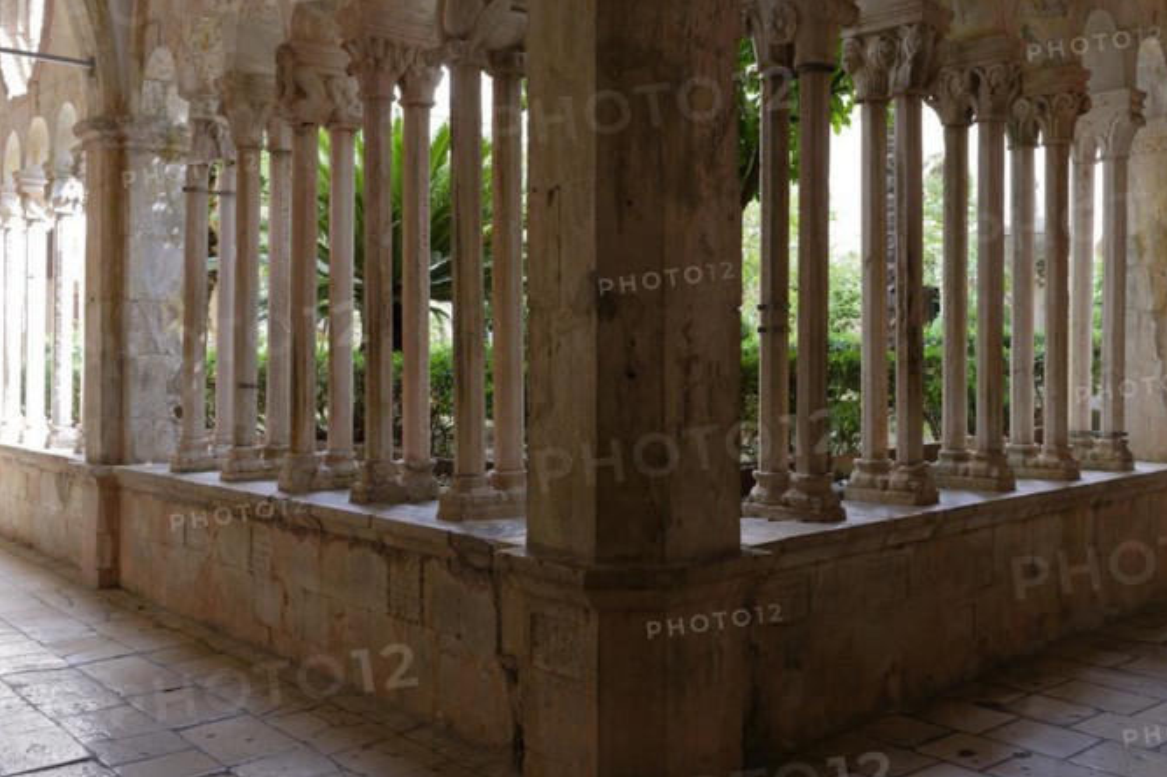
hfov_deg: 52.9
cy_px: 351
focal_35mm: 36
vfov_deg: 36.8
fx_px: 1166
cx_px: 684
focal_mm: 30
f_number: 6.3
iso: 720
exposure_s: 1/60
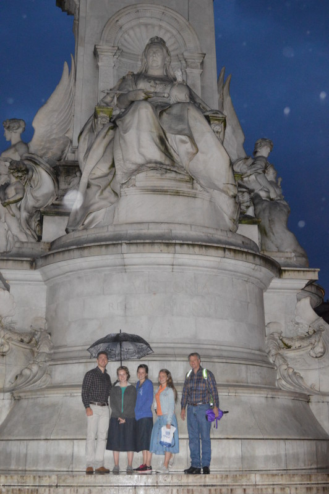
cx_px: 164
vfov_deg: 36.9
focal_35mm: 54
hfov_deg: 25.0
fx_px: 741
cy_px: 247
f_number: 5
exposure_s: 1/60
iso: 3200
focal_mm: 36
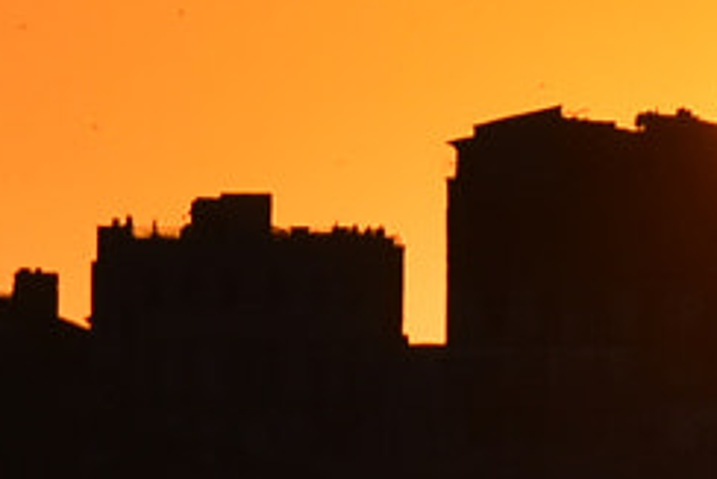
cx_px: 849
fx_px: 58707
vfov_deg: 0.5
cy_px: -635
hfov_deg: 0.7
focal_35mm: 2946
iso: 400
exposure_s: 1/4000
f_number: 8
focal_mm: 300
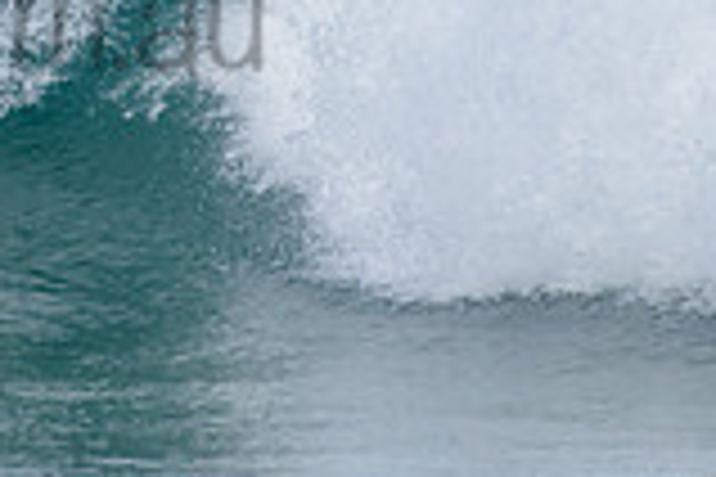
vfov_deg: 0.8
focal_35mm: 1824
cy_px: -34
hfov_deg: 1.1
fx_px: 36274
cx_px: -212
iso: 250
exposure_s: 1/2500
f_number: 6.3
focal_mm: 500
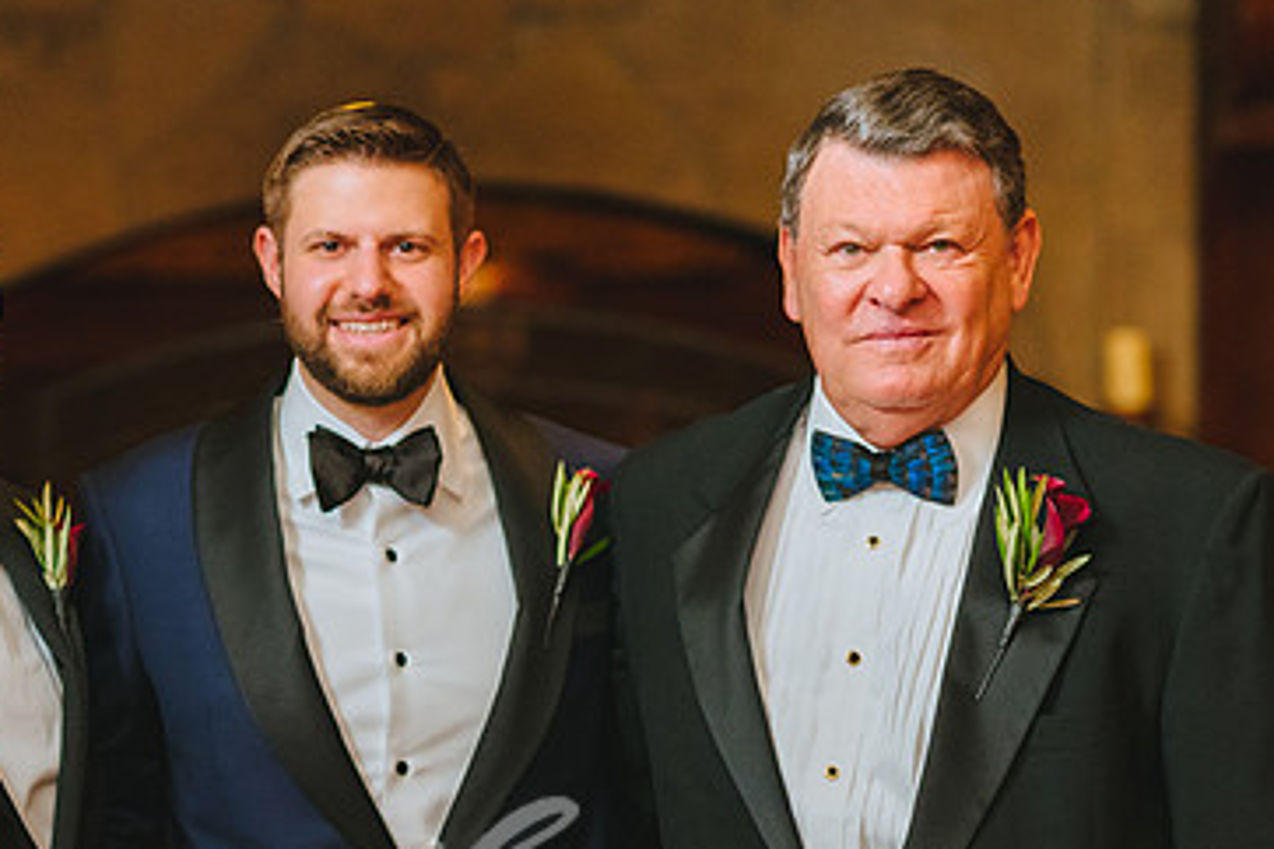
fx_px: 4813
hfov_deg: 15.0
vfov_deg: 10.1
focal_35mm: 136
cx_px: 376
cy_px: 598
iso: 2000
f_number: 2.8
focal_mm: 85
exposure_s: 1/160
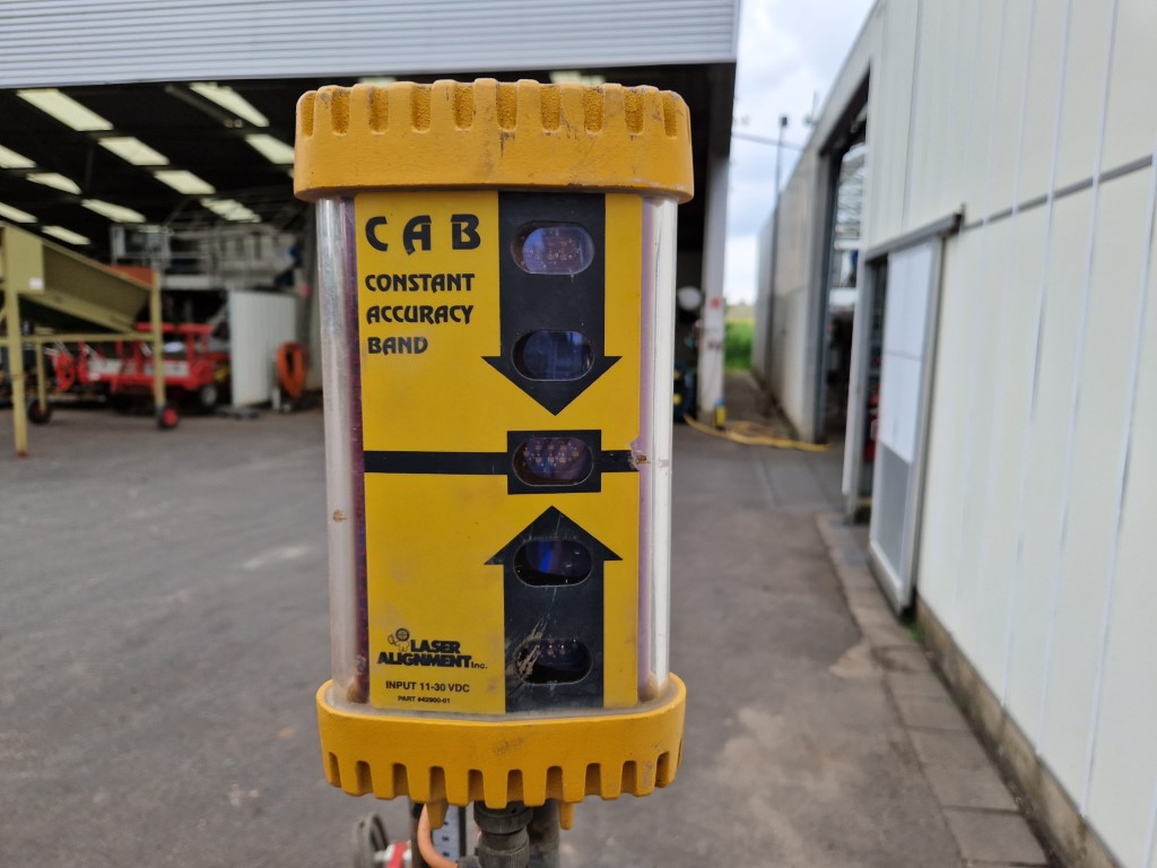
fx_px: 769
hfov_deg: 73.9
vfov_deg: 58.9
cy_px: 434
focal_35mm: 23
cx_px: 578
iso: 50
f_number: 1.8
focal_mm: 5.4
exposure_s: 1/343
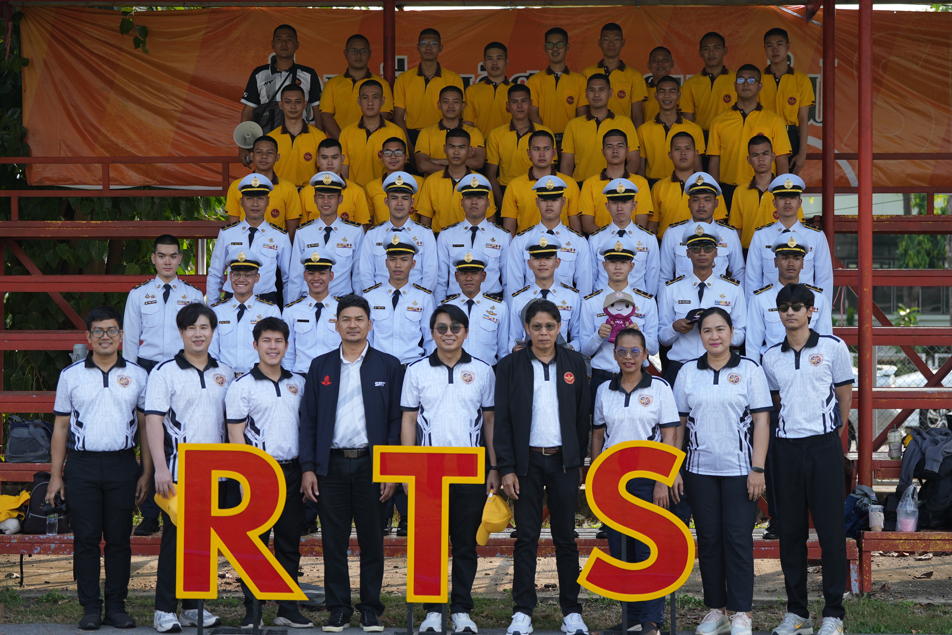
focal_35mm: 75
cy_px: 318
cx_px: 476
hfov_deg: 27.0
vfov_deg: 18.2
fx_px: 1983
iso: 160
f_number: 2.8
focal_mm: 75
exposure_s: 1/640
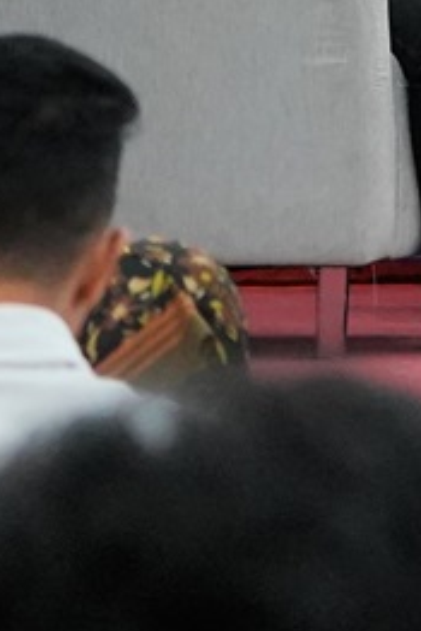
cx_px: 897
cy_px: 0
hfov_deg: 2.3
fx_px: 10230
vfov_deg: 3.5
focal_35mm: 584
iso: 3200
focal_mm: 85
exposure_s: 1/80
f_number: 5
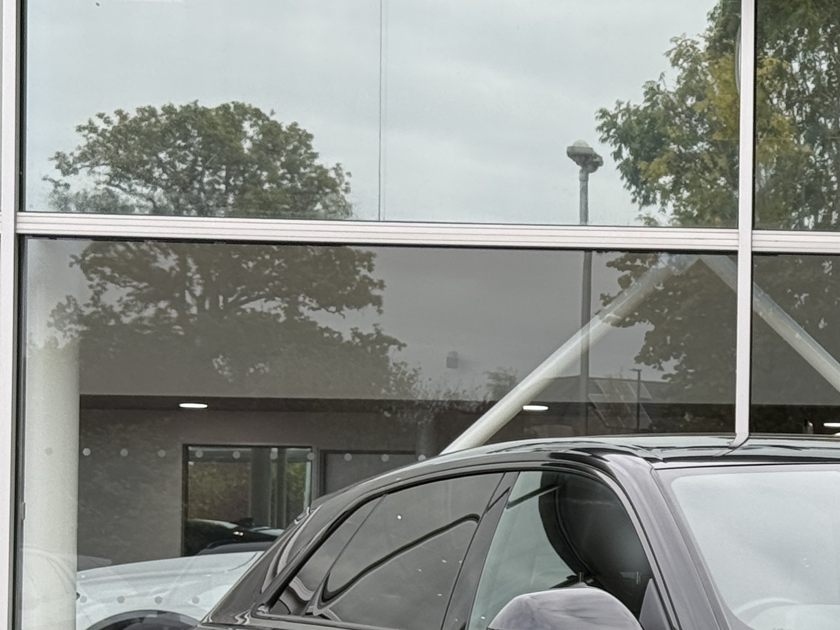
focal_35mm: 126
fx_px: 3058
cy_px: 580
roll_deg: -1.3
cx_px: 986
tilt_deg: +1.0
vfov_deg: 11.7
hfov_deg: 15.1
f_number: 1.78
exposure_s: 1/769
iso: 80
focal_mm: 6.76
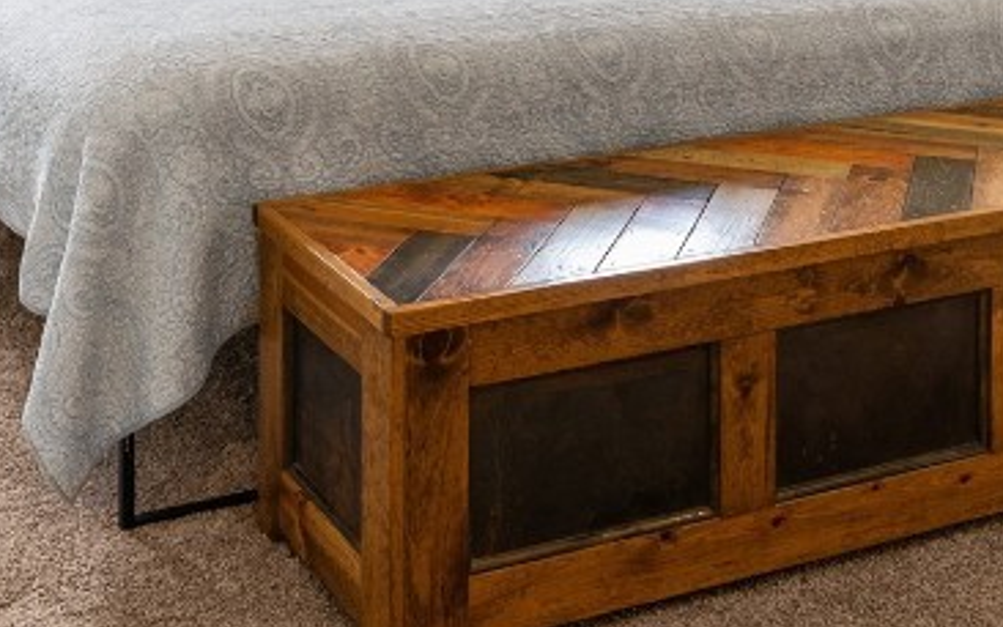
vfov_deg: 19.3
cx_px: 359
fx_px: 1668
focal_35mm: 61
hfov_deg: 33.3
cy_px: -238
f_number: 11
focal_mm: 19
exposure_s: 1/8
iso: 400
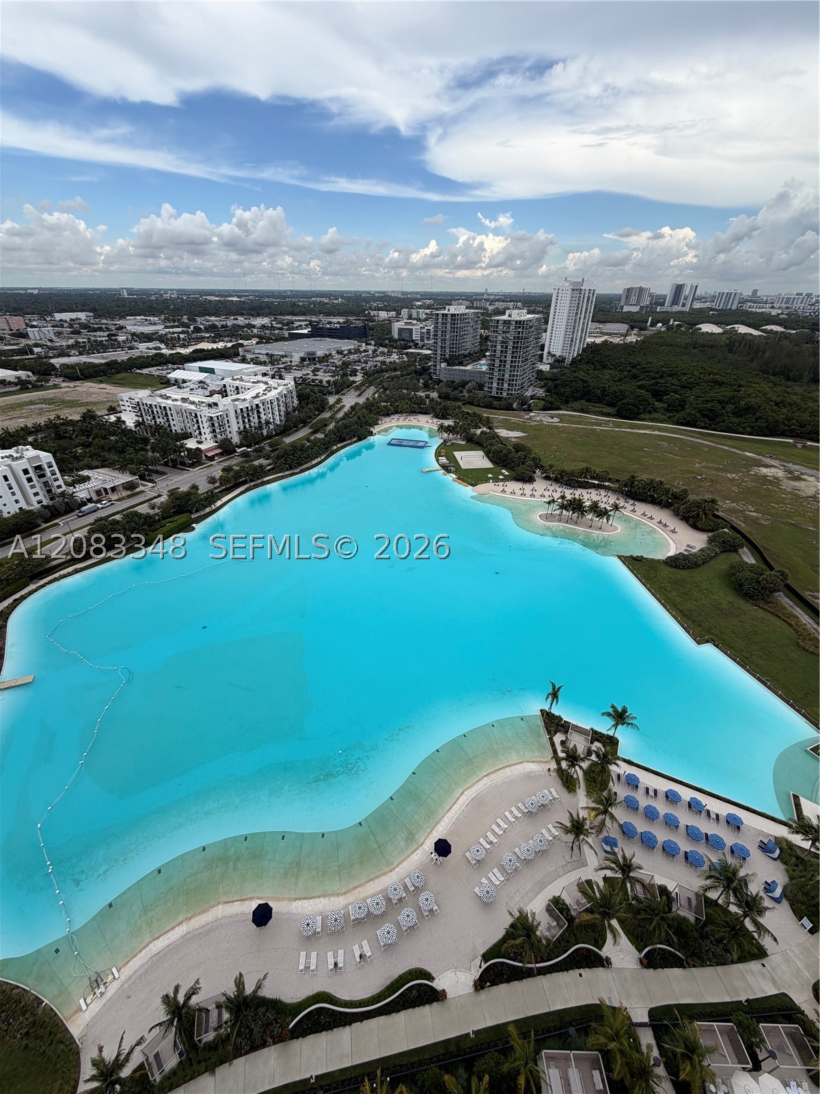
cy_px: 547
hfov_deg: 85.7
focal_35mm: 14
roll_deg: -1.0
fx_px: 442
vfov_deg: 102.1
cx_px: 410
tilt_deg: -30.3
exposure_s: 1/864
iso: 20
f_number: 2.2
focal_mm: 2.22
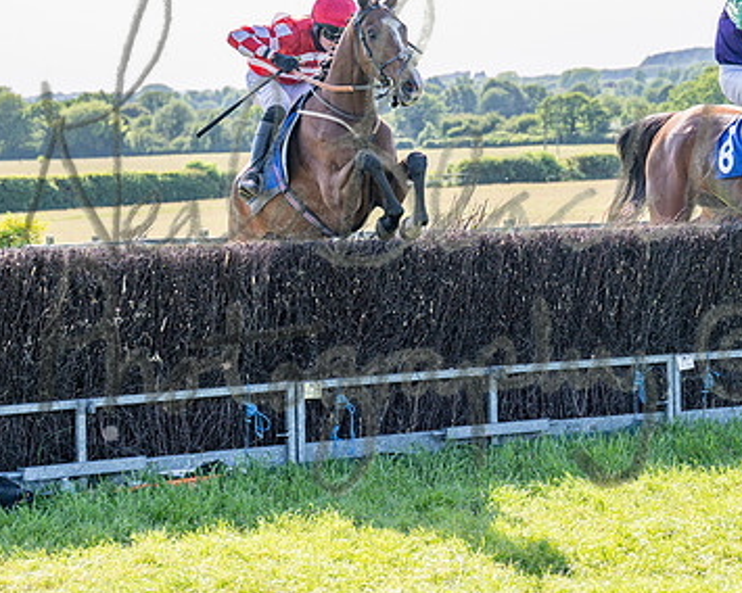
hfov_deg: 15.3
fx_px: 2745
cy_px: 129
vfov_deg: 12.3
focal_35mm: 125
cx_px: 551
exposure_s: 1/1600
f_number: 4
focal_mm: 70
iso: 200
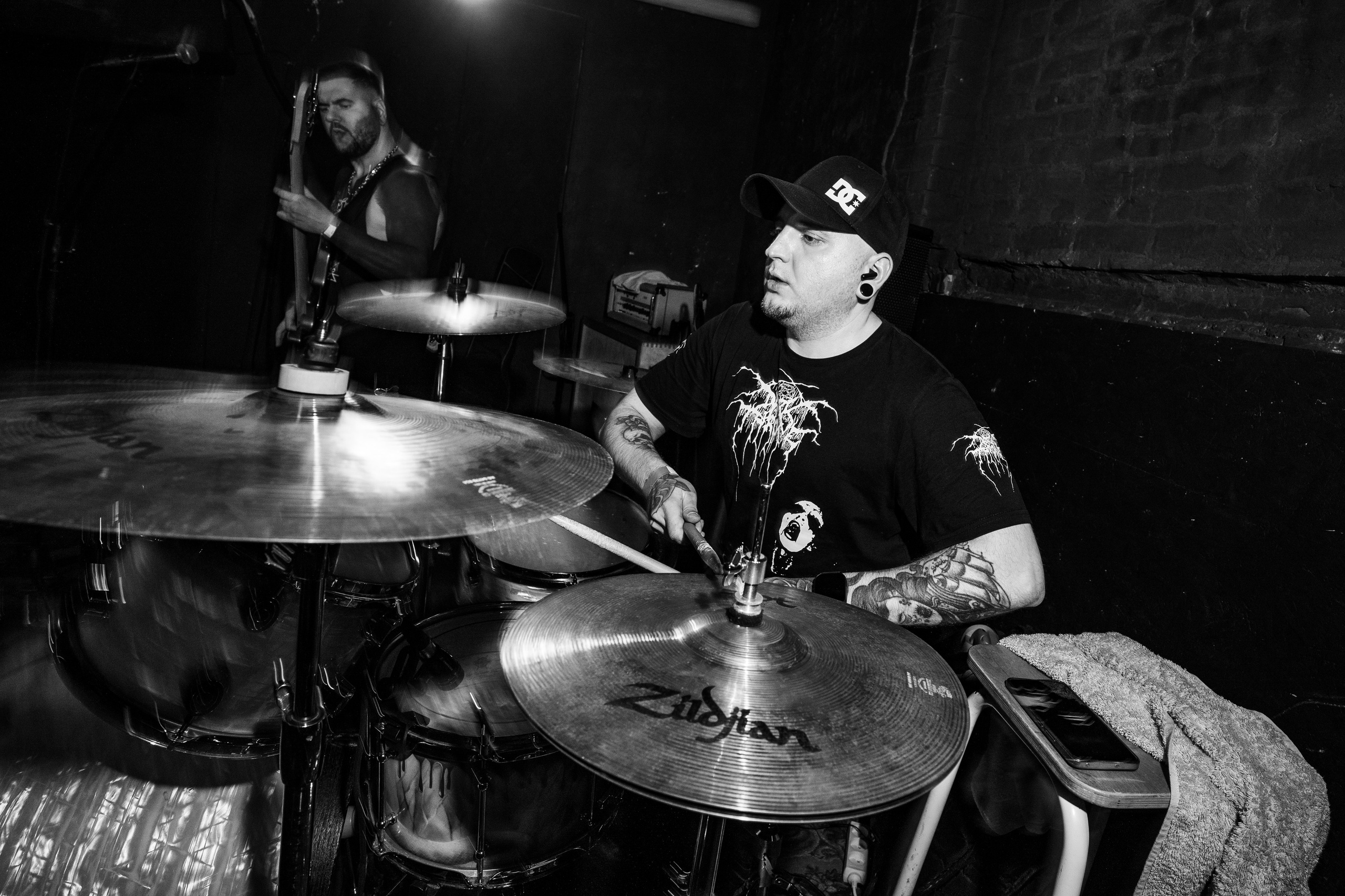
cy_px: 388
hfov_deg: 82.3
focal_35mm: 20
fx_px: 763
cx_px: 763
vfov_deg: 60.6
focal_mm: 18
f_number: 6.3
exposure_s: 1/20
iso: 500
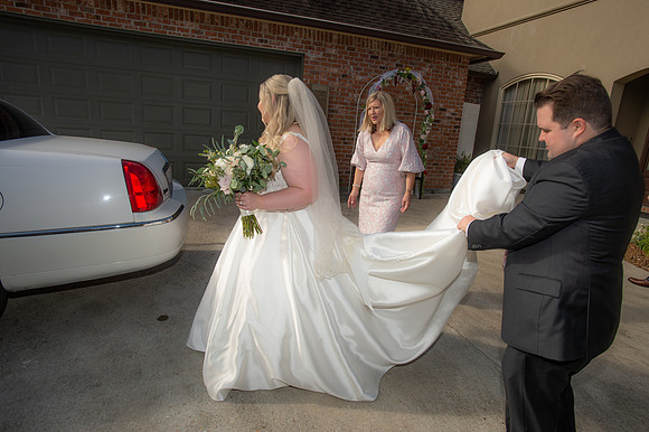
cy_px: 216
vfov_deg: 61.9
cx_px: 324
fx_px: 360
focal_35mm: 20
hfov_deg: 84.0
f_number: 5.6
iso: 64
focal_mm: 20
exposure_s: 1/250
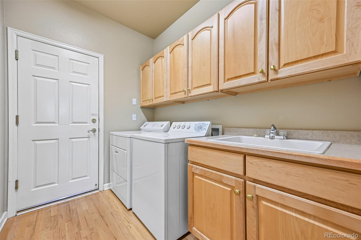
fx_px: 140
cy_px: 120
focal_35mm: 14
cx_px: 180
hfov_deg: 104.3
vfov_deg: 81.2
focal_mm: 14
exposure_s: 1/15
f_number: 6.3
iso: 400
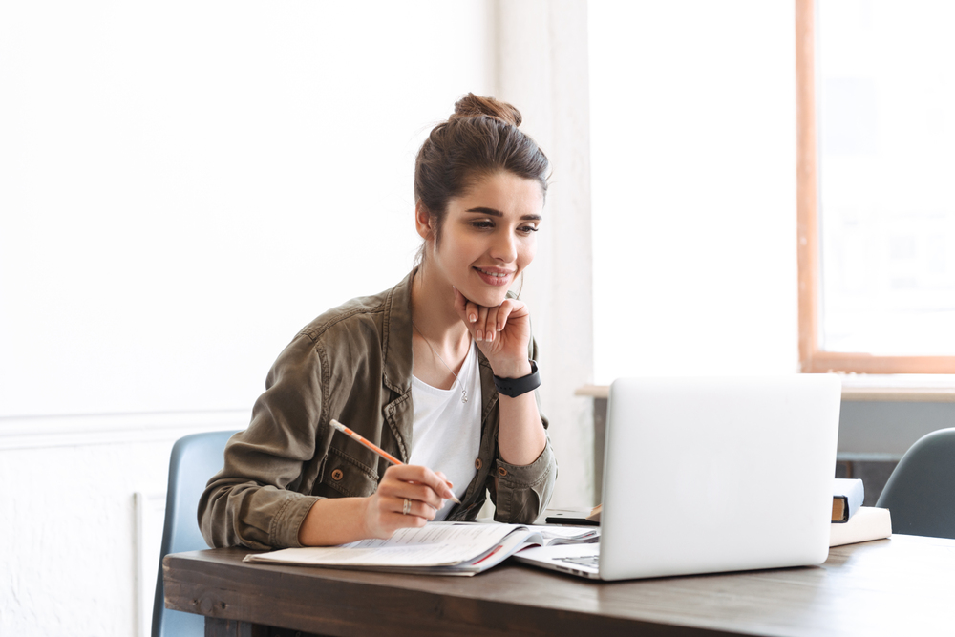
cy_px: 318
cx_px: 478
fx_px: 1857
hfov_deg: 28.8
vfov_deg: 19.5
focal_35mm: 70
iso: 400
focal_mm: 70
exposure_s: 1/200
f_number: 3.2
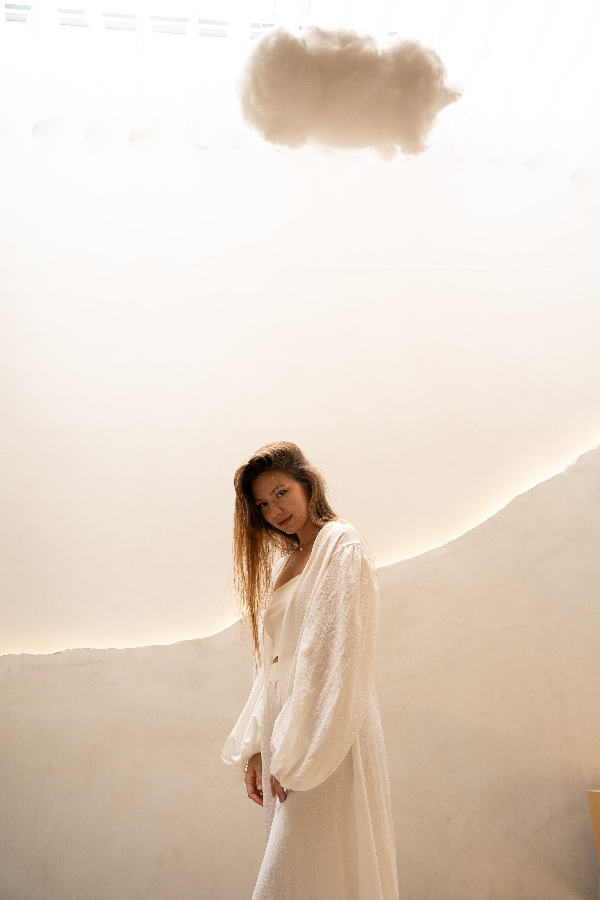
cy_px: 450
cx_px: 300
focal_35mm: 35
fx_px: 867
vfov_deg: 54.8
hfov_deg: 38.2
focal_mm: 34.7
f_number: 4
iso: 250
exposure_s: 1/125
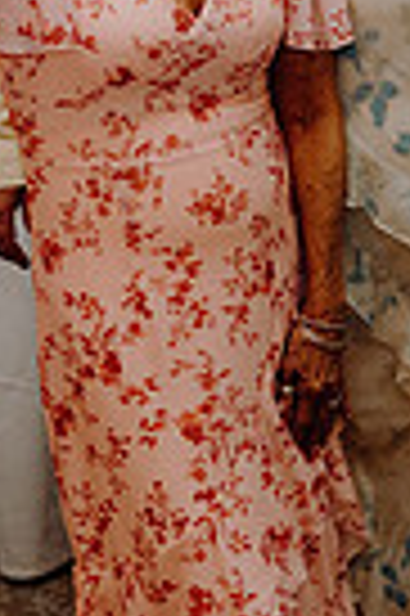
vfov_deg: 17.1
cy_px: 160
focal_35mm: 119
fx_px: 2038
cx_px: 978
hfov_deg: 10.1
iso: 2500
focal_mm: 28
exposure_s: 1/160
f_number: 3.5
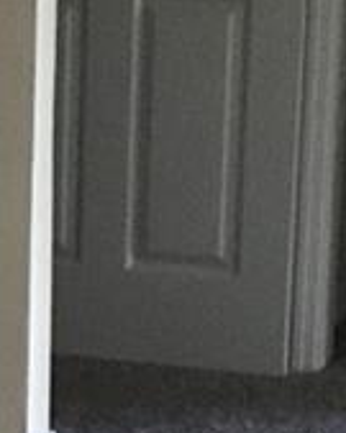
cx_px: -408
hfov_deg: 7.3
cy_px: 366
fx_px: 2575
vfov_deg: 9.6
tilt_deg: -11.9
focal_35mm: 201
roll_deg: +0.5
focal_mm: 4.15
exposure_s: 1/15
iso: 250
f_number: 2.2
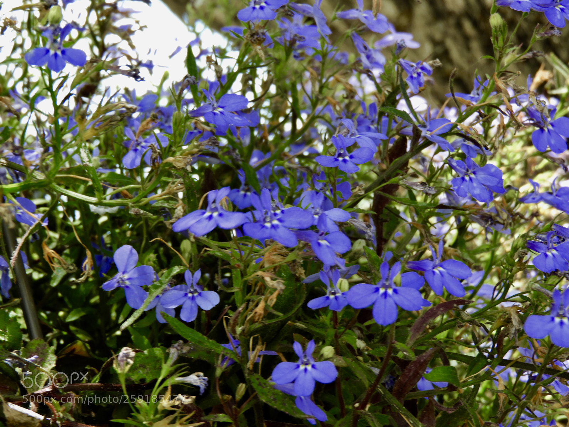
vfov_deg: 15.6
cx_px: 284
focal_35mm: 95
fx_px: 1562
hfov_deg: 20.7
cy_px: 214
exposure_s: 1/80
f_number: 4.8
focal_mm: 17
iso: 100
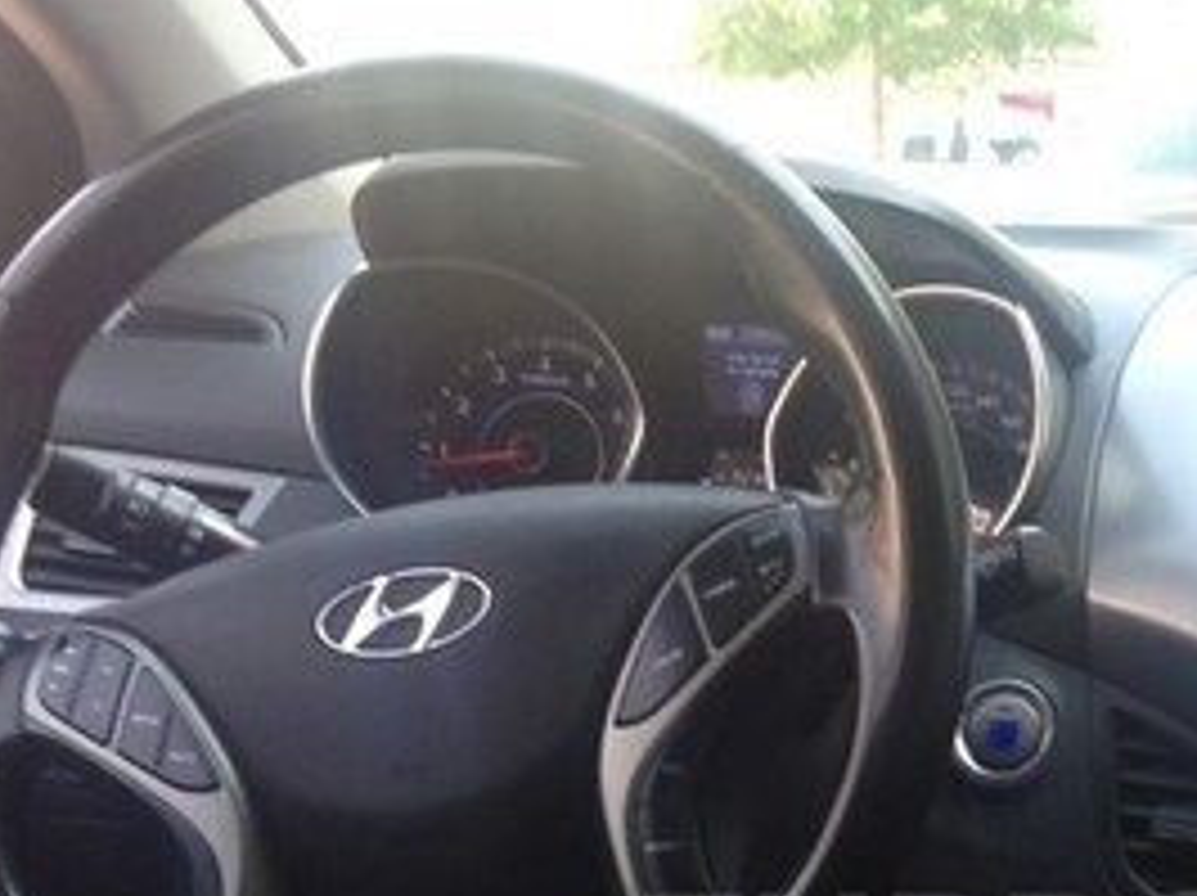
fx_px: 2833
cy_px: 961
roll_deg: -1.1
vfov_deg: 17.4
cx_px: 1102
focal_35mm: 82
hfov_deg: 23.2
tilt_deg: -14.0
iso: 50
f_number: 2.4
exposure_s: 1/60
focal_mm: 4.12
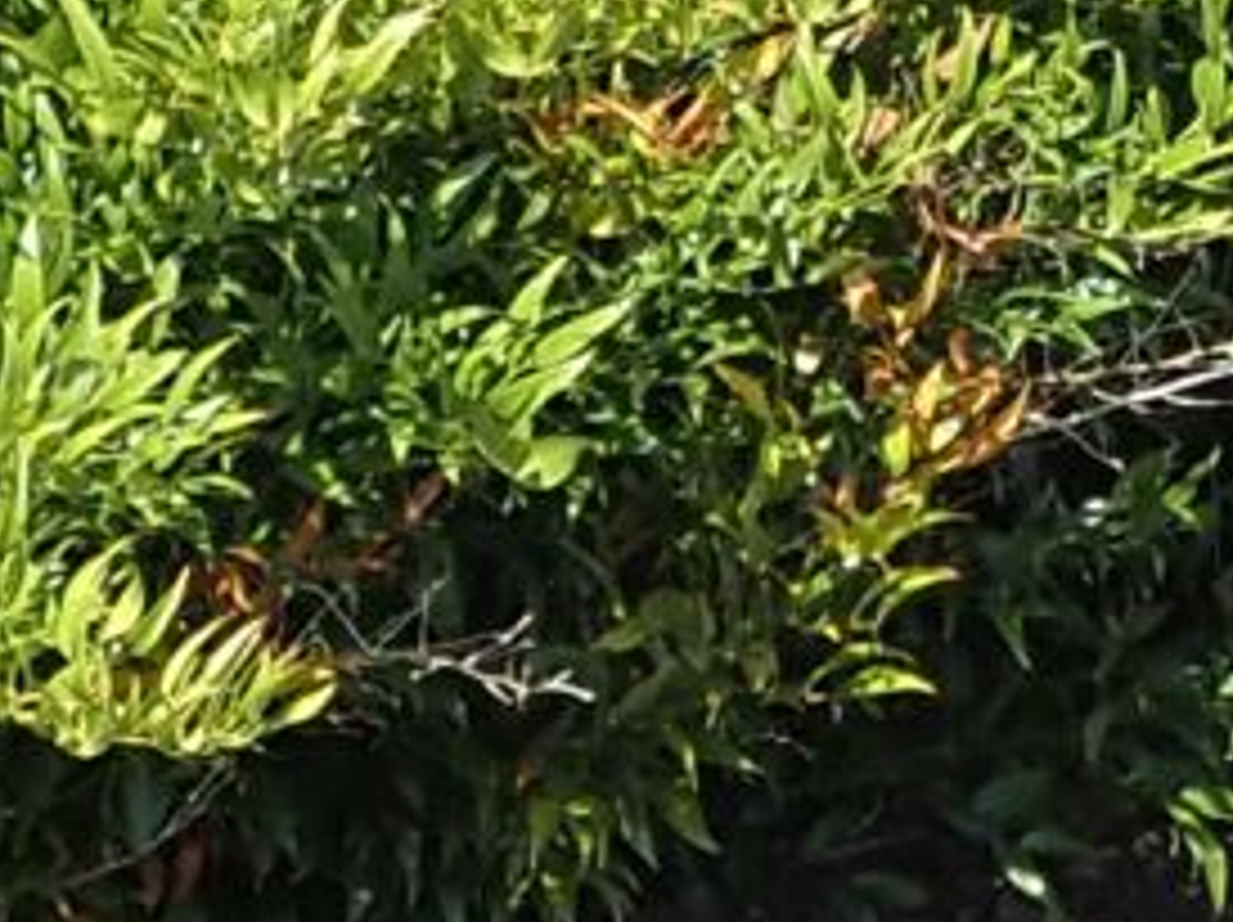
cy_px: 175
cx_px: 842
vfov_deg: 6.8
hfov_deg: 9.0
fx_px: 7794
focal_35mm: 219
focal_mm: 5.5
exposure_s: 1/640
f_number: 3.2
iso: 100
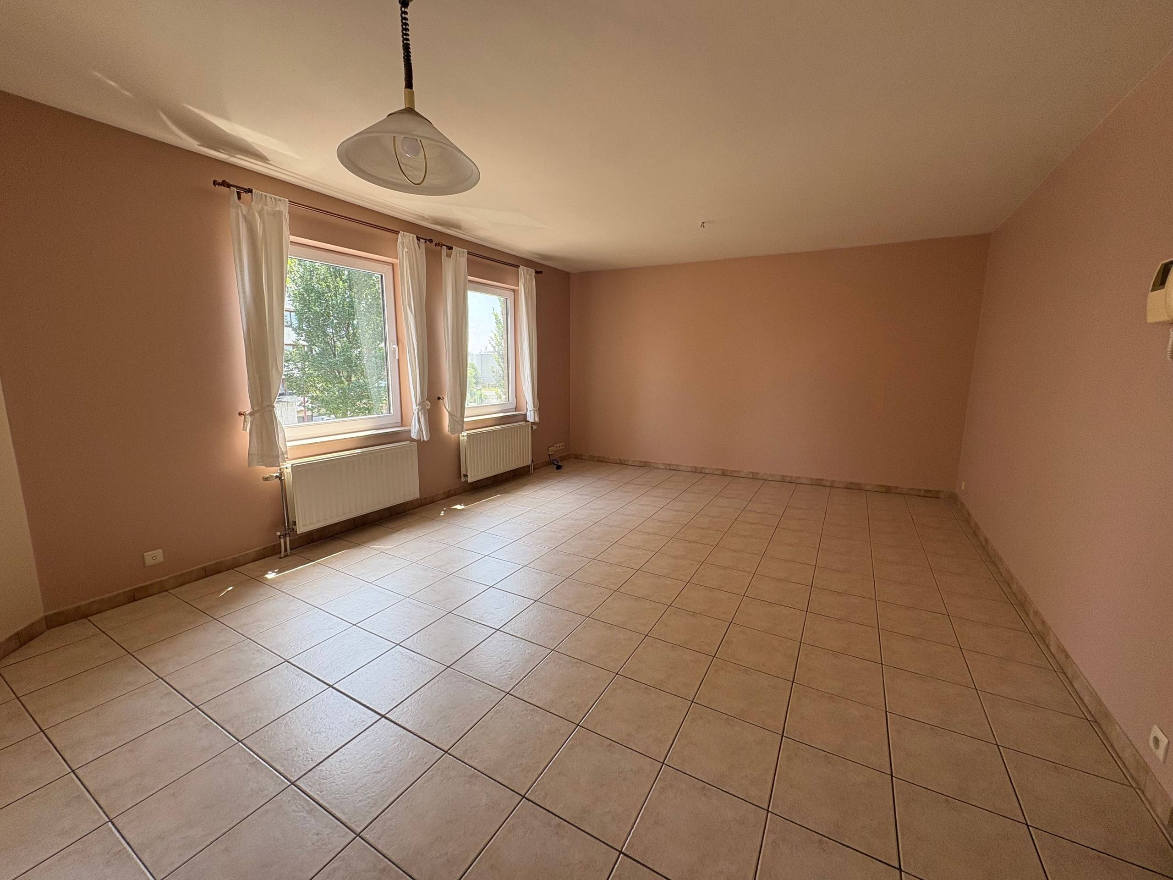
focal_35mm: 14
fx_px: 474
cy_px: 440
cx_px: 586
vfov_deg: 85.7
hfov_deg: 102.1
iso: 64
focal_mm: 2.22
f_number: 2.2
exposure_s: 1/108
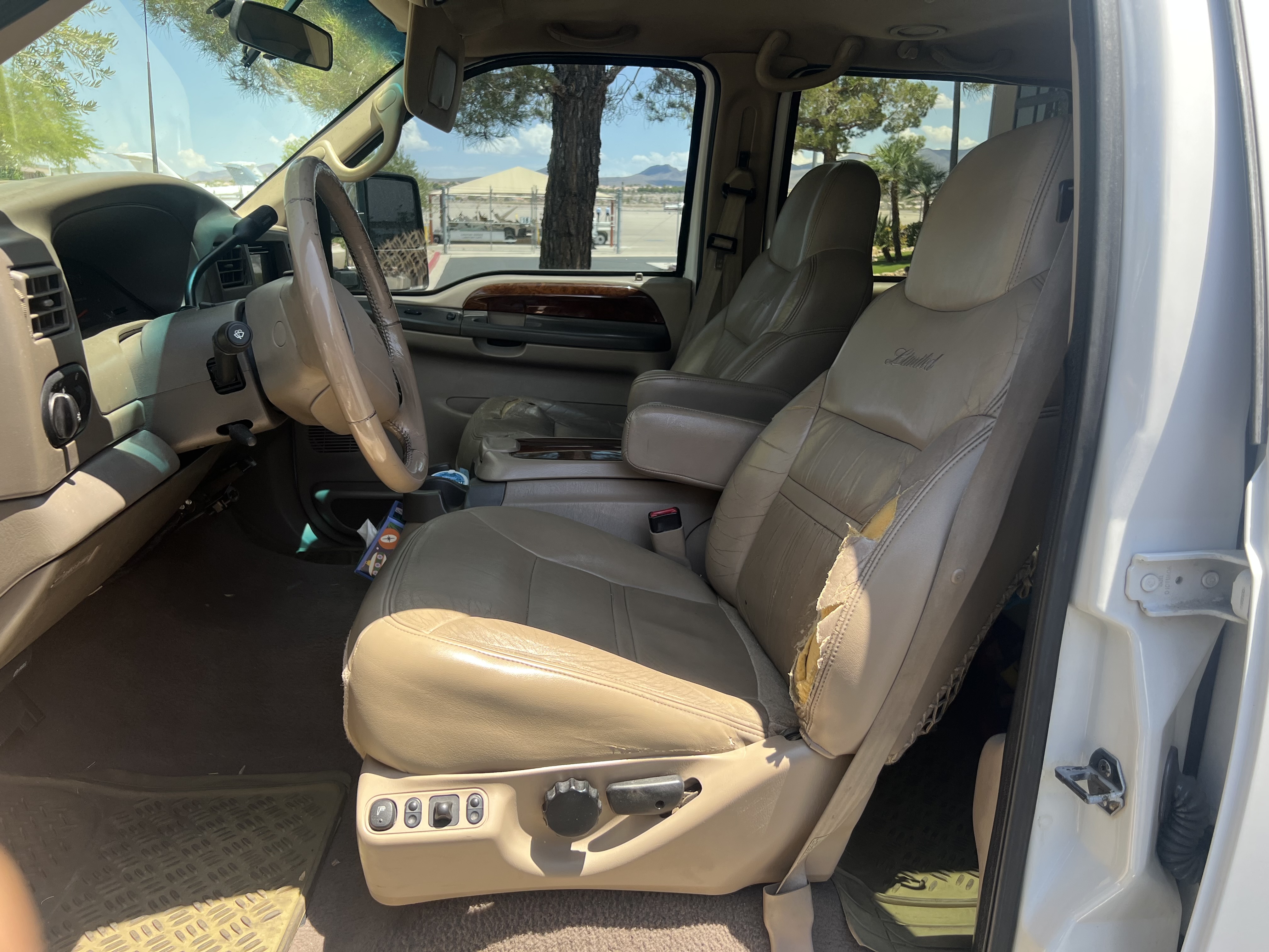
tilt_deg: -16.3
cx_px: 634
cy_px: 476
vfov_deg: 53.1
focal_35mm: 26
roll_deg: -1.7
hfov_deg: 67.3
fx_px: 953
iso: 50
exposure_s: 1/621
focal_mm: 5.7
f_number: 1.5
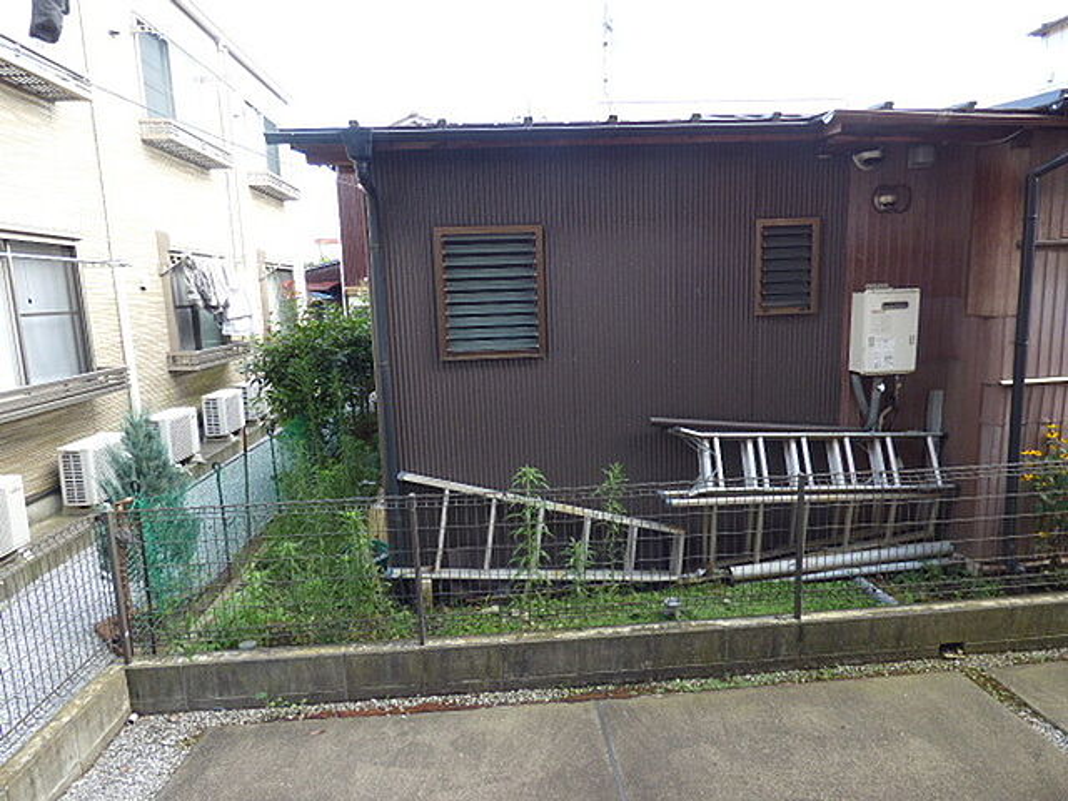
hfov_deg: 81.7
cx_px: 534
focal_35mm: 20
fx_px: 617
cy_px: 400
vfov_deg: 66.0
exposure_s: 1/60
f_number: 2.8
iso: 100
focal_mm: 3.58
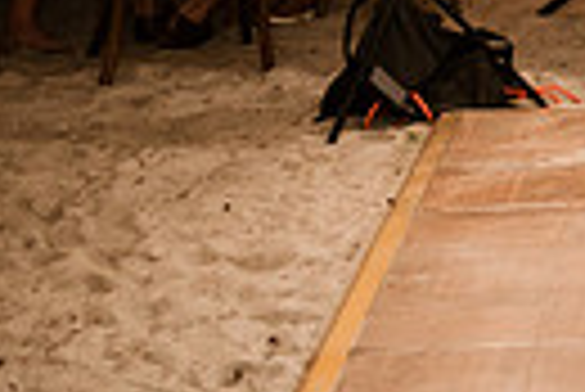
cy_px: -178
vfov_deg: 8.2
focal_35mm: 165
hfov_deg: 11.0
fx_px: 2684
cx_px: 1260
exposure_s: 1/160
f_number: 2
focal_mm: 35
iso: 500
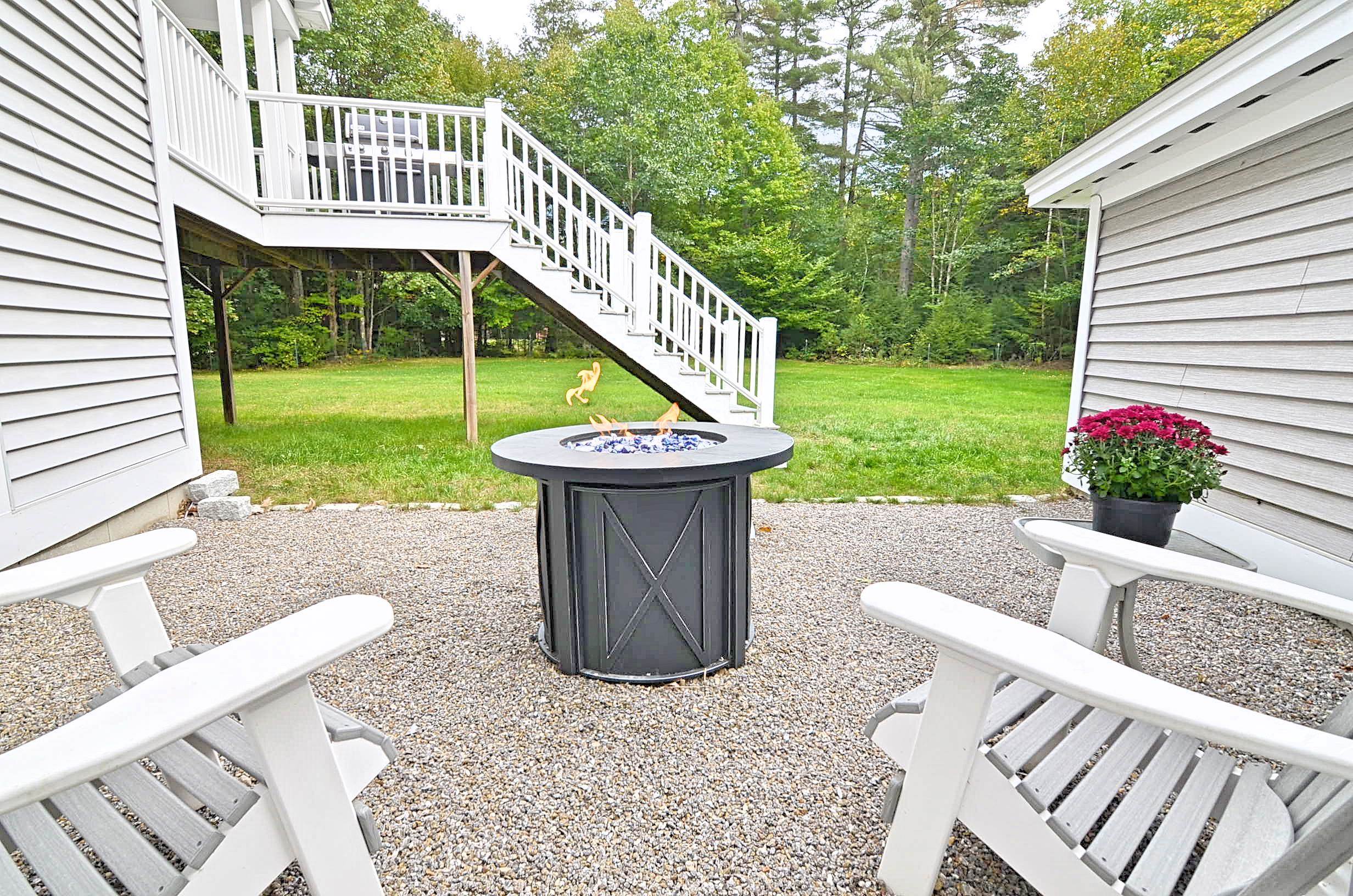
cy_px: 448
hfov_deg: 92.6
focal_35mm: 17
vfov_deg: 69.4
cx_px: 676
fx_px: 647
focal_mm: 11.5
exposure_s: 1/200
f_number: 7.1
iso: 200
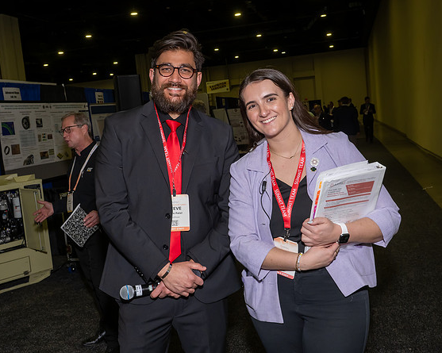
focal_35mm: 41
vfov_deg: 36.5
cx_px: 227
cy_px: 177
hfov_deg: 44.8
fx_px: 536
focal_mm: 24
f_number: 8
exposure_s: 1/250
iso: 800
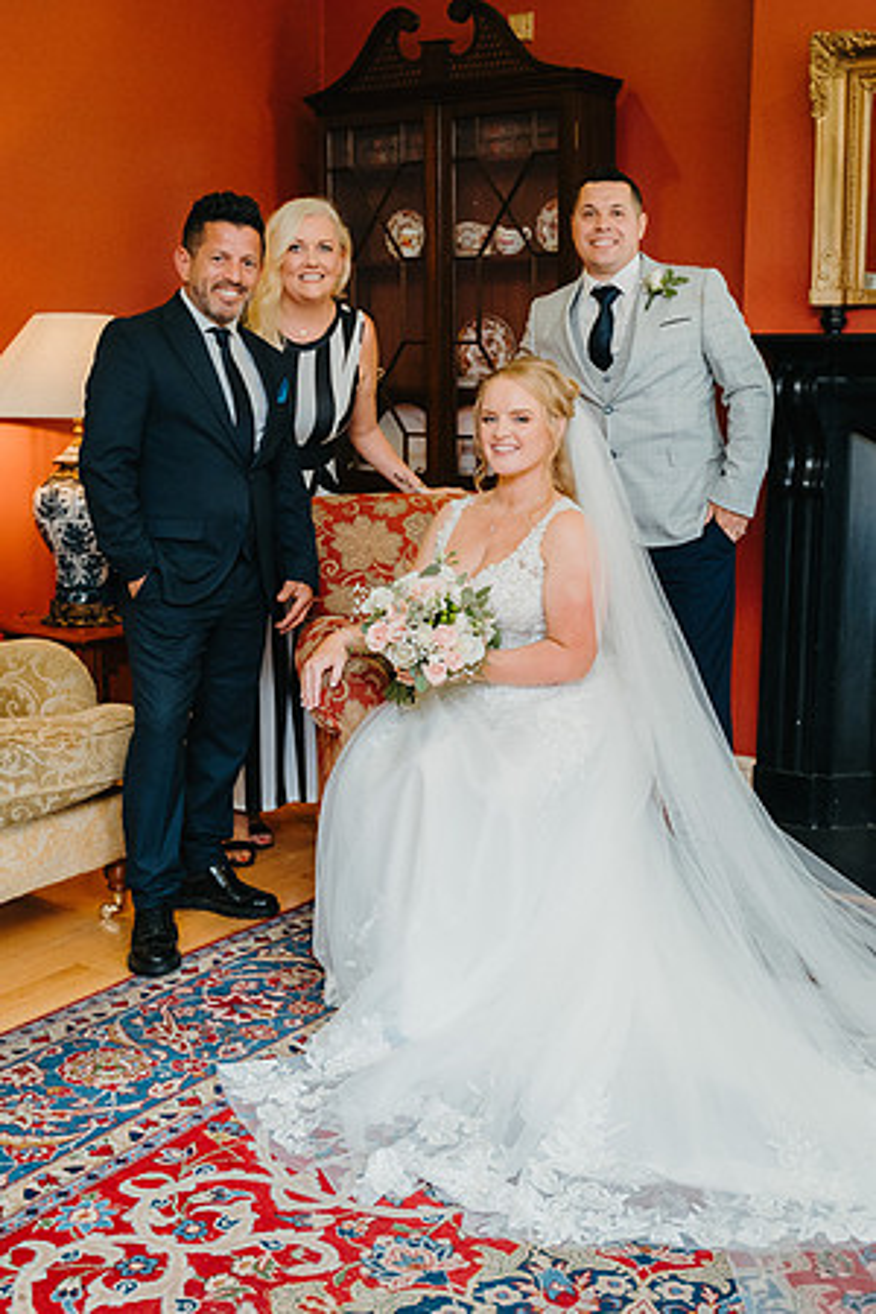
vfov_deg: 46.2
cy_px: 657
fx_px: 1541
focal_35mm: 42
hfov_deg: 31.7
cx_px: 497
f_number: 2.8
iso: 2500
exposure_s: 1/160
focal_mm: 28
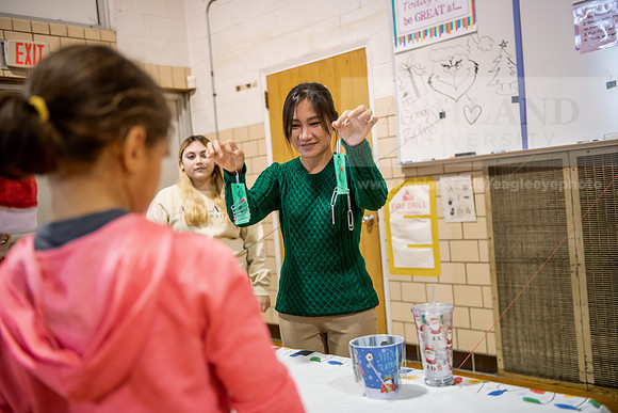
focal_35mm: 38
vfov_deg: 35.1
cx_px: 309
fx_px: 652
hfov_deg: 50.7
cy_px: 206
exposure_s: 1/160
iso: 1000
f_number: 2.8
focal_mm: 38
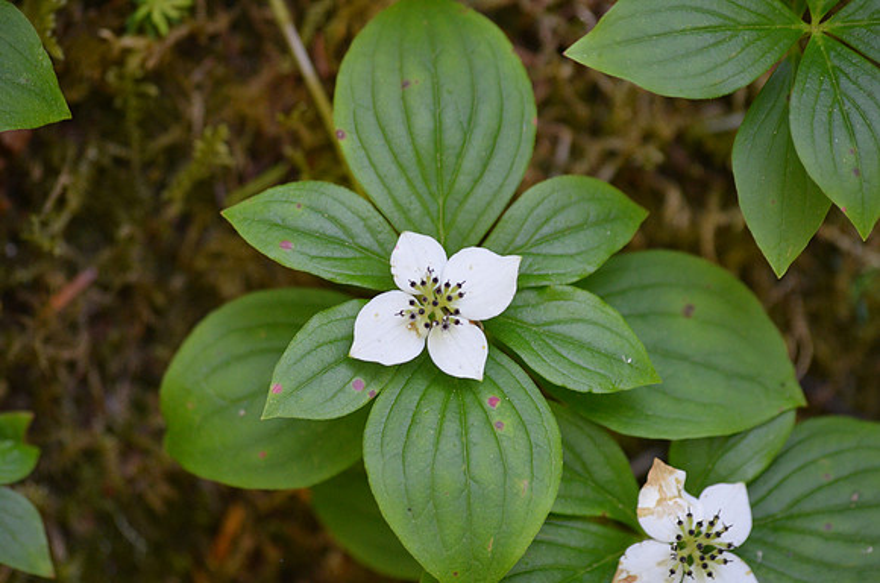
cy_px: 292
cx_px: 440
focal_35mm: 202
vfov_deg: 6.8
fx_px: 4939
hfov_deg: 10.2
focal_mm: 135
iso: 1600
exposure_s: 1/320
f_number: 4.2
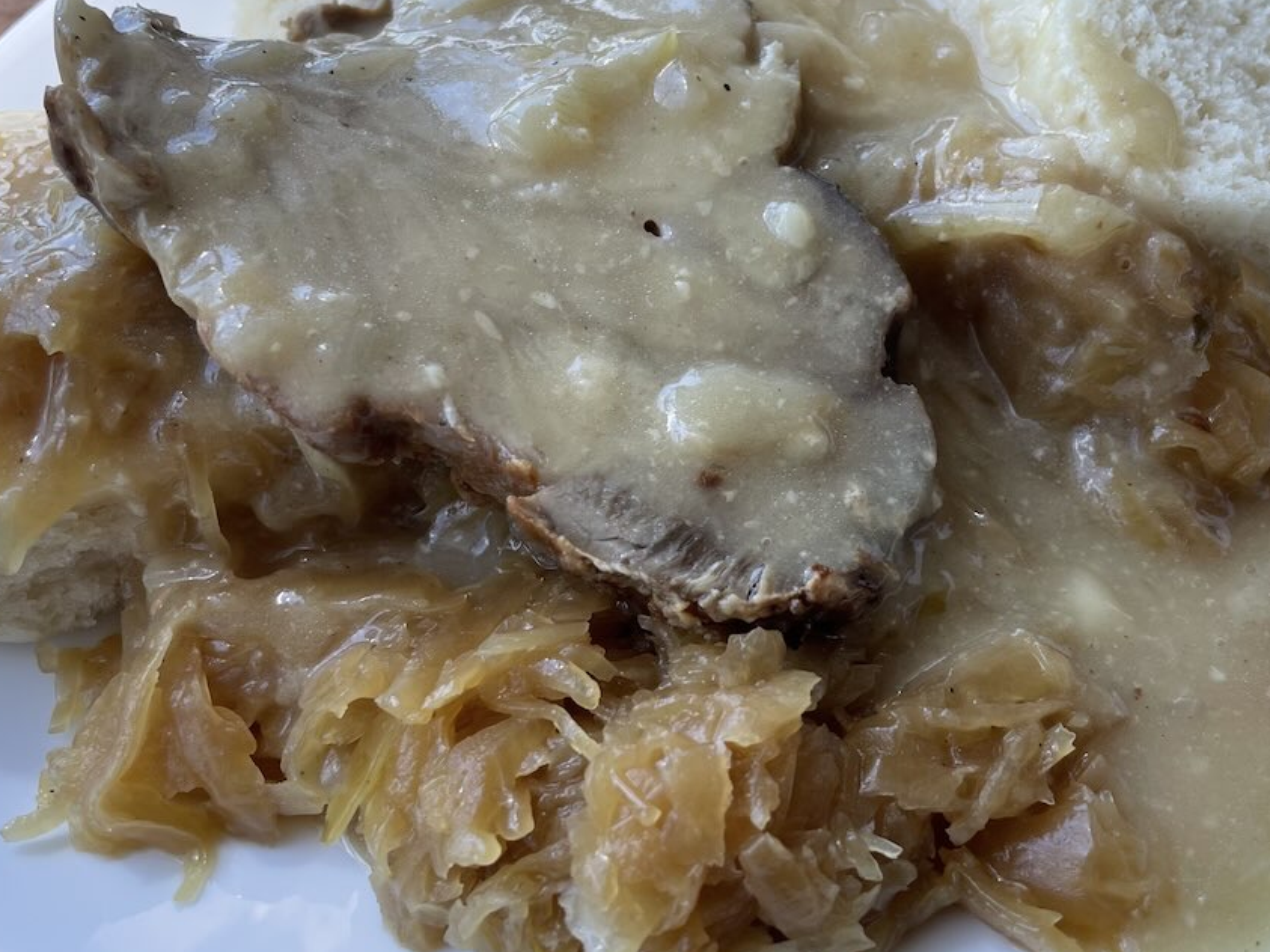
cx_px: 738
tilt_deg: -49.5
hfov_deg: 49.9
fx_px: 1357
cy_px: 398
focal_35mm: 37
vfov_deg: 38.6
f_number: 1.6
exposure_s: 1/121
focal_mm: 4.2
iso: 50
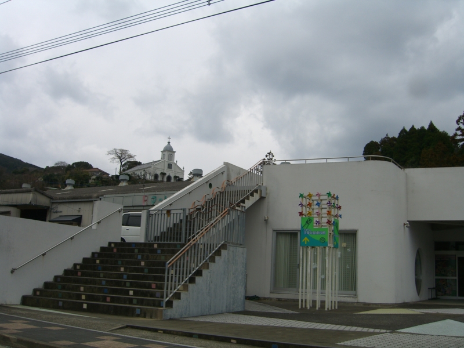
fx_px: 509
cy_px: 174
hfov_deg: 49.0
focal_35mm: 38
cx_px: 232
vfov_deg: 37.7
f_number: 8
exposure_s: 1/200
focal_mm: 7.9
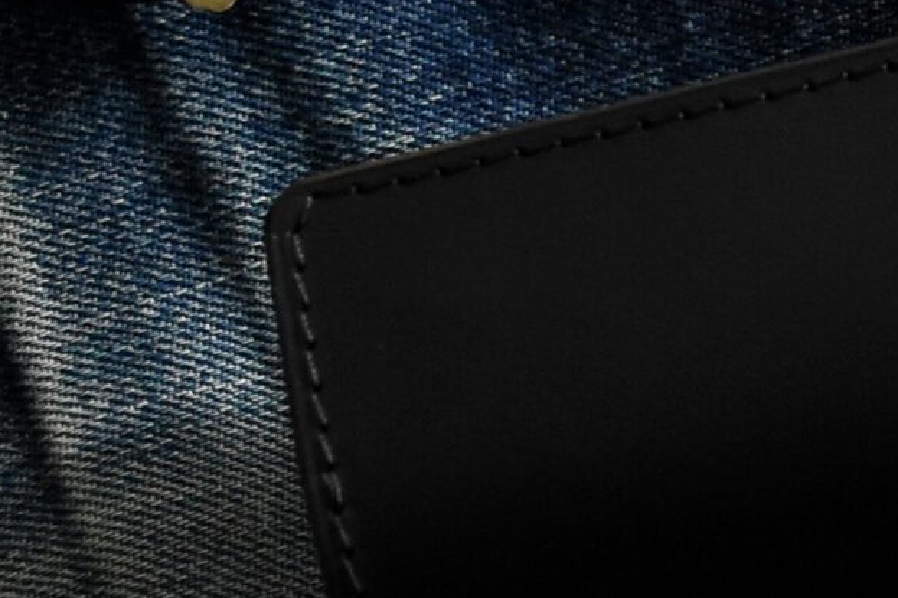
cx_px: 1124
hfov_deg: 10.9
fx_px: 4613
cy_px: -331
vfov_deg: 7.3
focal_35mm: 185
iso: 1600
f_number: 4.5
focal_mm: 30
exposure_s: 1/60
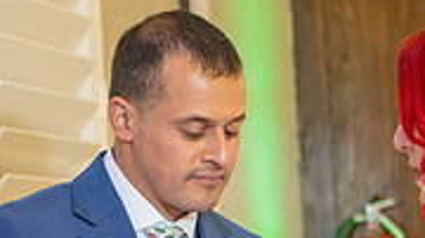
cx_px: 104
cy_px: 358
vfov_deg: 10.8
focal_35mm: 108
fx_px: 1216
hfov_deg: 19.7
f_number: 2.8
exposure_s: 1/80
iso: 800
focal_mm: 25
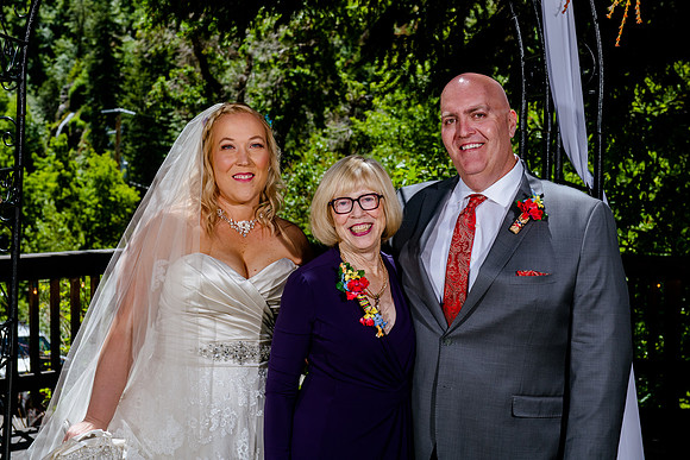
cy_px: 198
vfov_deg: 19.3
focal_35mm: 71
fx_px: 1355
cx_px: 345
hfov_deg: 28.6
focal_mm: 62
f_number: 8
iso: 160
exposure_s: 1/400
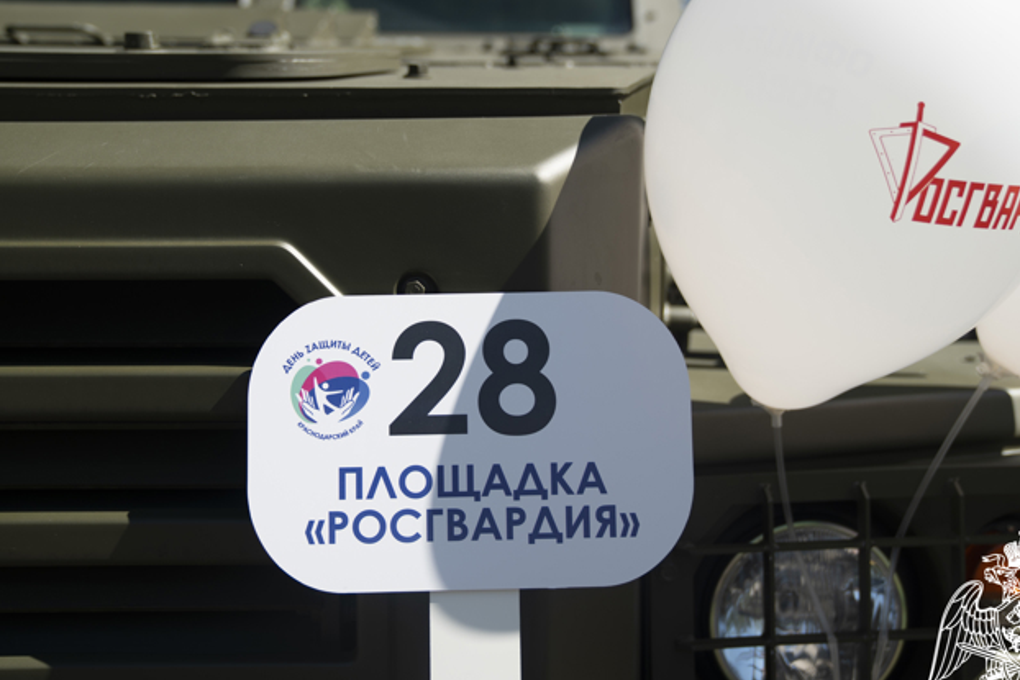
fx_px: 1162
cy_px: 320
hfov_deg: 47.4
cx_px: 521
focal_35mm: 41
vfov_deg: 32.6
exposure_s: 1/640
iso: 100
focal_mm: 34
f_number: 2.8
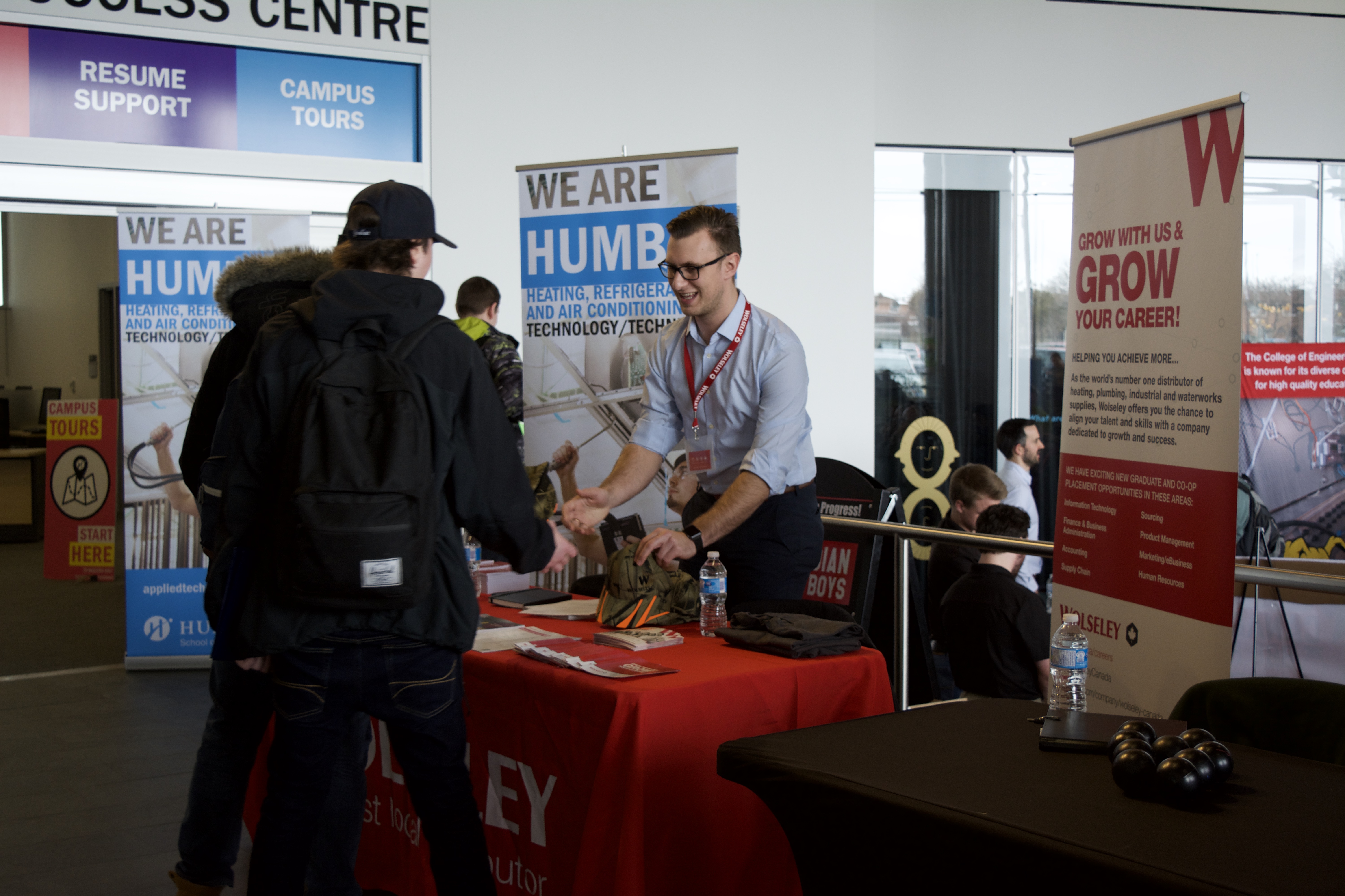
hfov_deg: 42.3
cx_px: 672
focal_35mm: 46
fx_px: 1737
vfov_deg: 28.9
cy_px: 448
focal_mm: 31
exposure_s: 1/80
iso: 400
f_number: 4.5
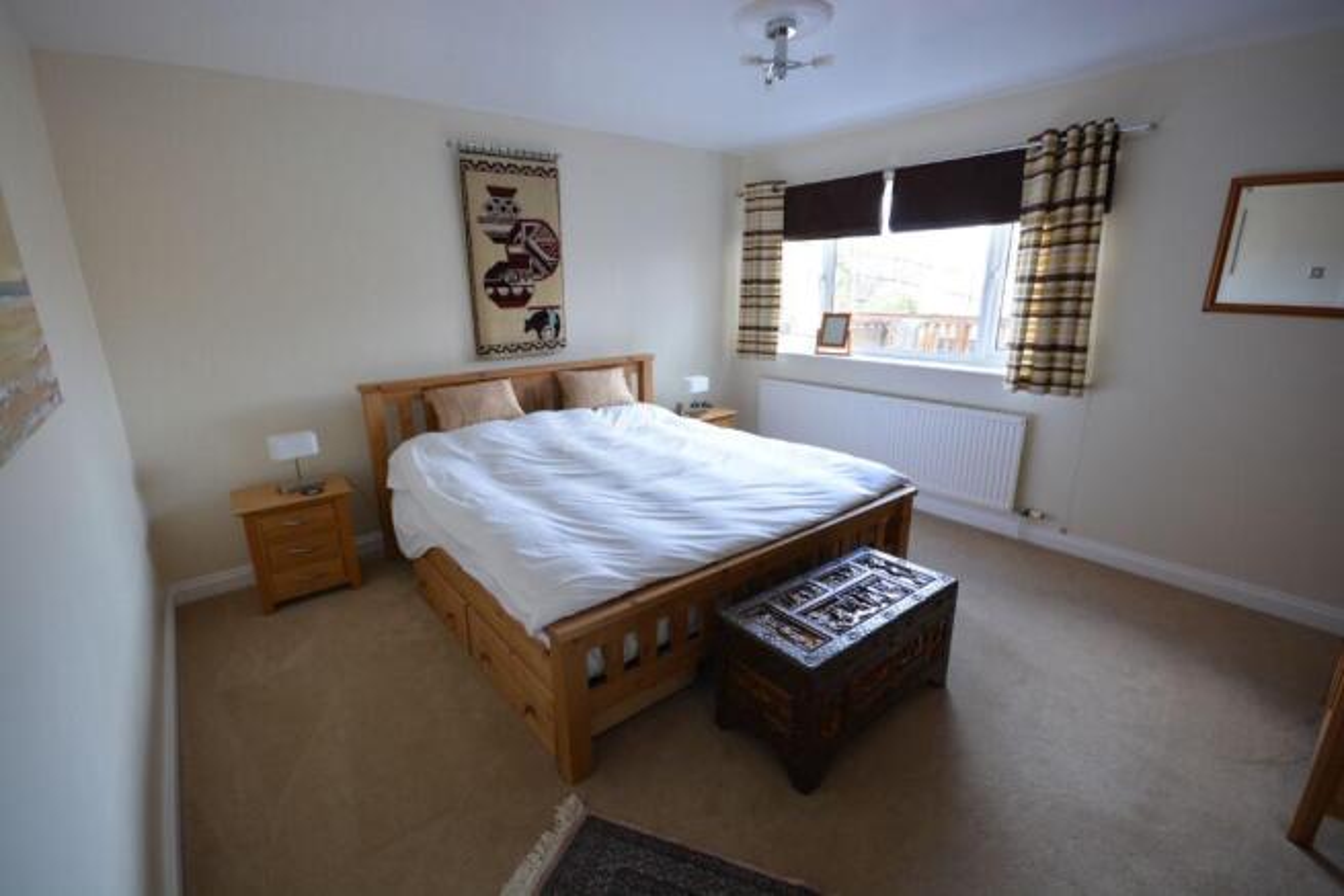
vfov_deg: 77.4
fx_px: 560
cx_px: 672
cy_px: 448
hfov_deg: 100.4
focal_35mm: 15
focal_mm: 10
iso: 400
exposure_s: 1/25
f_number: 6.3
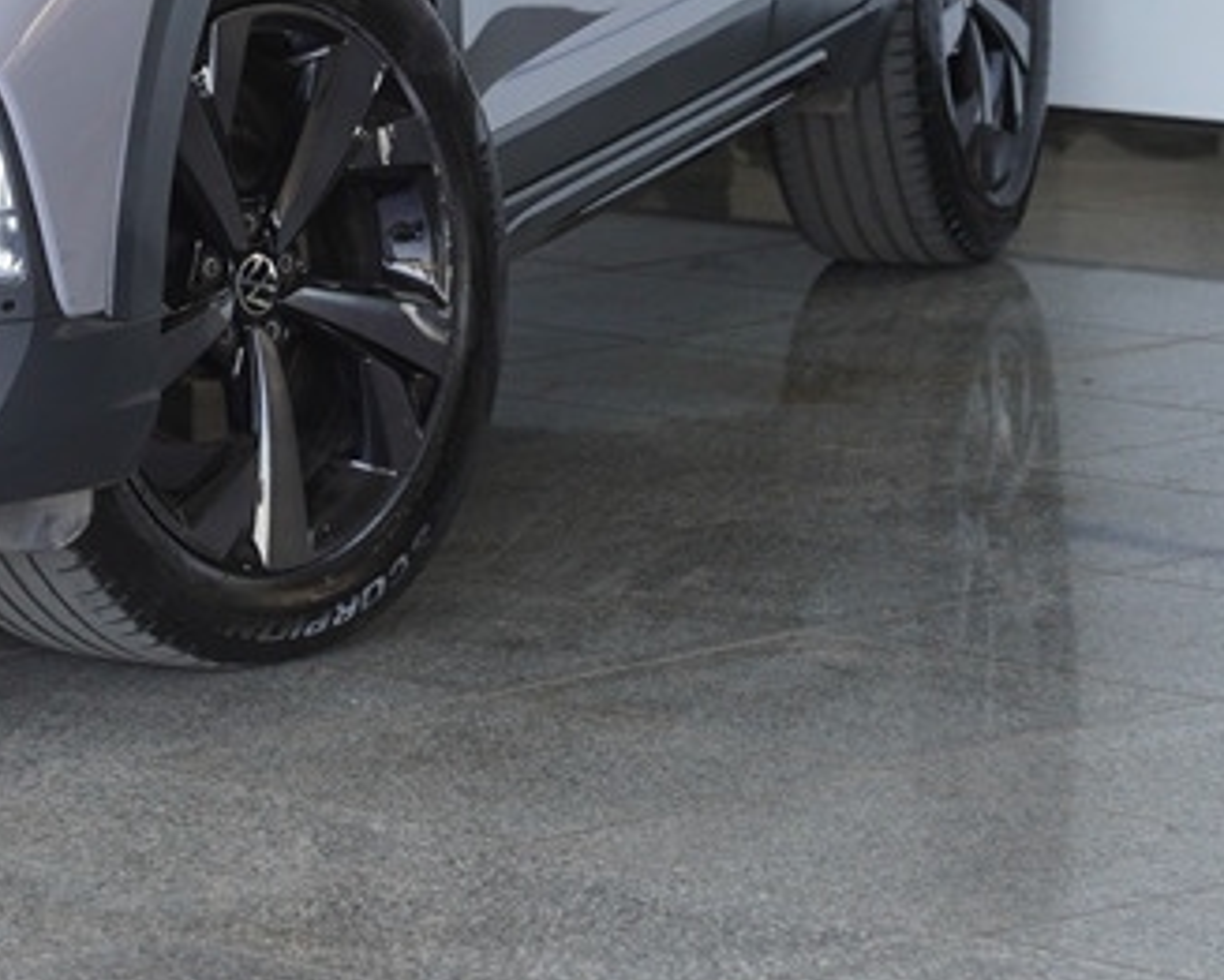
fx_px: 7194
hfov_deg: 9.5
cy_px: -264
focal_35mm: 198
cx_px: -378
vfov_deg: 7.7
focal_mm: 45
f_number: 3.2
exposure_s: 1/100
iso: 200
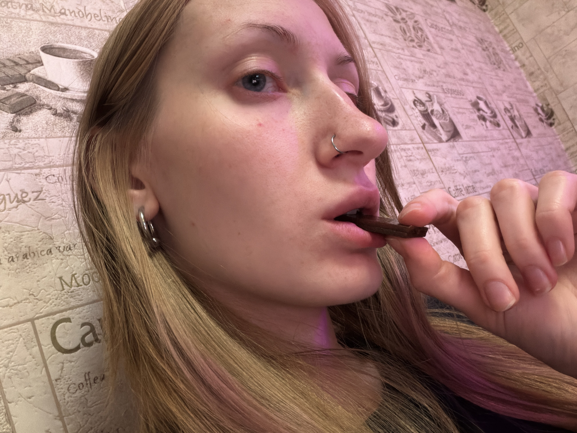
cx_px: 288
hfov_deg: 73.9
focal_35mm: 23
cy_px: 216
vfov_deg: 58.9
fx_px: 383
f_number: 1.9
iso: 500
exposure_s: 1/25
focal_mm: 2.71
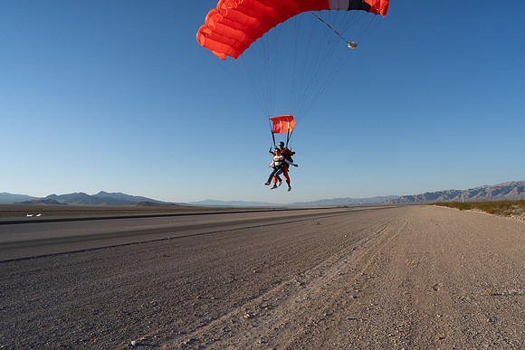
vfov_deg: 53.2
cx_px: 262
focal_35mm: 24
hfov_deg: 73.7
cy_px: 175
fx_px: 350
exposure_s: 1/2000
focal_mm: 24
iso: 800
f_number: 9
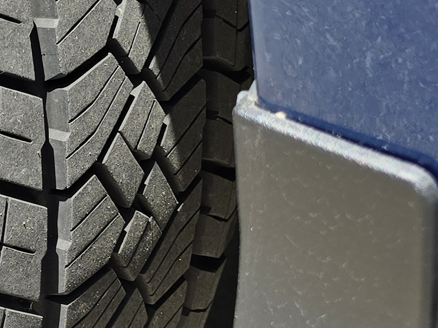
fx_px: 1442
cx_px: -413
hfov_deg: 14.6
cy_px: 30
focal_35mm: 114
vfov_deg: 12.9
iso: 12
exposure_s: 1/542
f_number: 1.7
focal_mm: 6.3
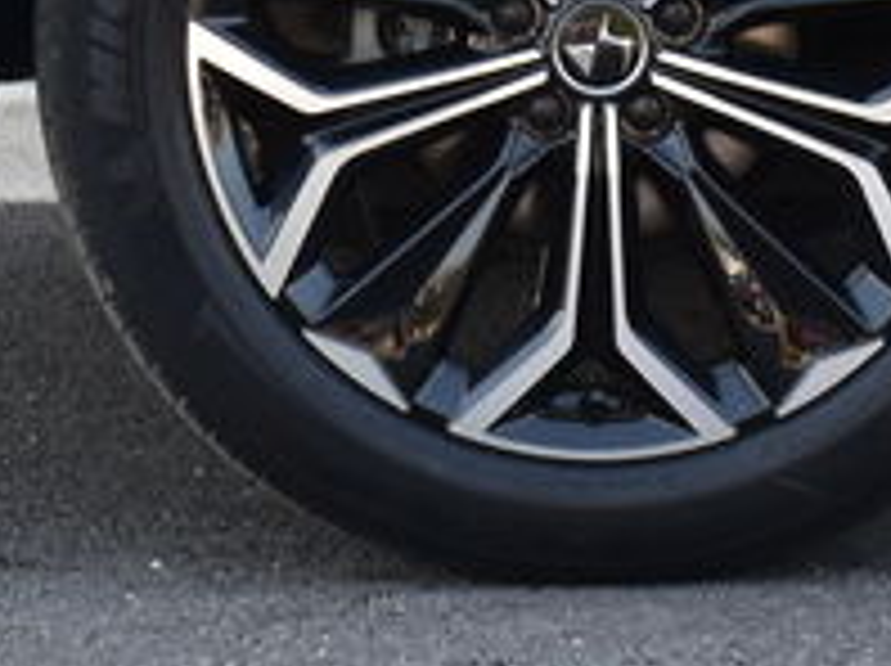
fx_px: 9384
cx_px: 423
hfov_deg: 5.4
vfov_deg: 4.0
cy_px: -565
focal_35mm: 365
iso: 400
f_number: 8
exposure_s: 1/80
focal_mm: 50
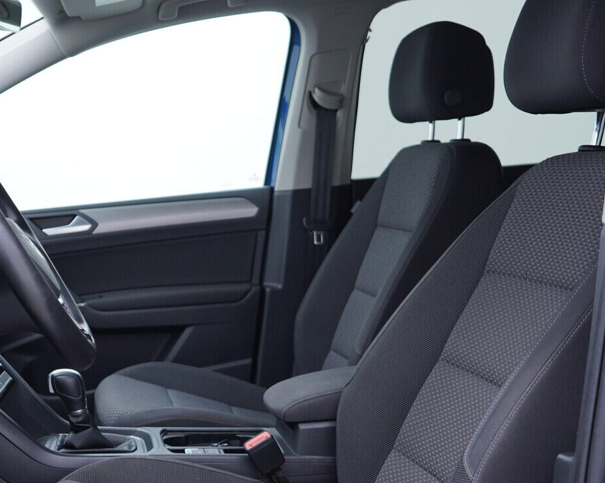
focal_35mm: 53
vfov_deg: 28.5
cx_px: 140
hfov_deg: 34.5
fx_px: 949
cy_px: 300
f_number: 2.8
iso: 125
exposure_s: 1/40
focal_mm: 24
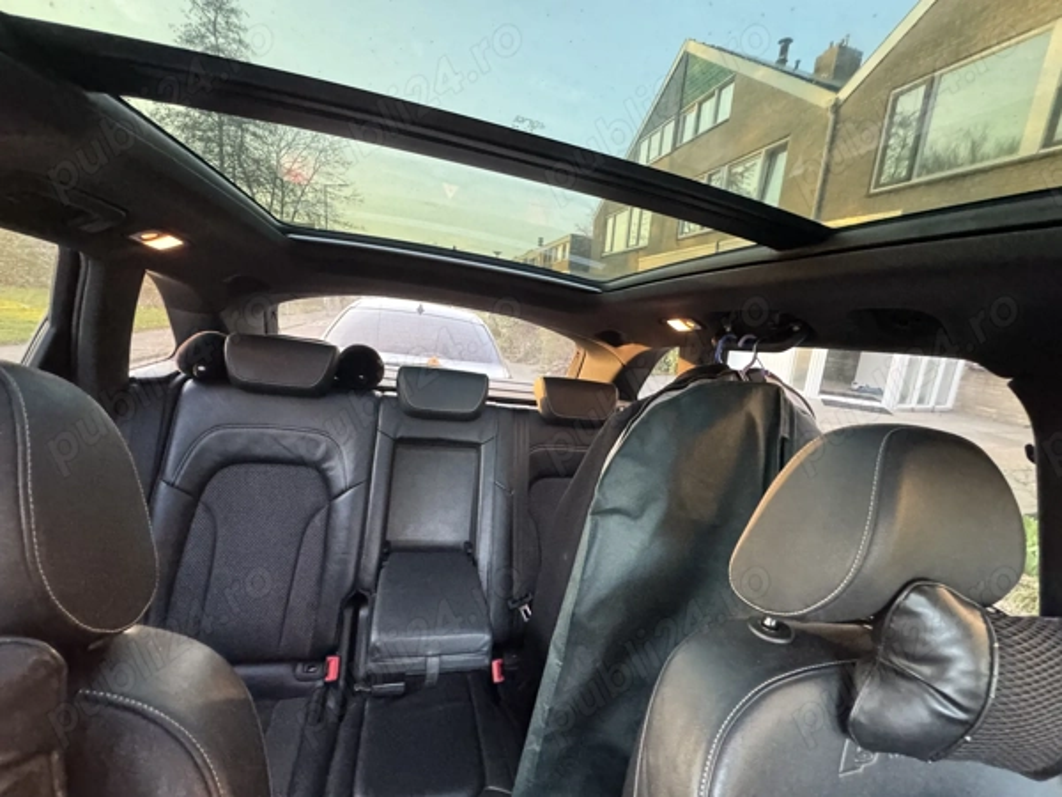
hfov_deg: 102.1
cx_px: 531
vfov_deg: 85.7
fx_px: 430
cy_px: 398
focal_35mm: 14
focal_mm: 2.22
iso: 1000
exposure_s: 1/60
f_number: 2.2
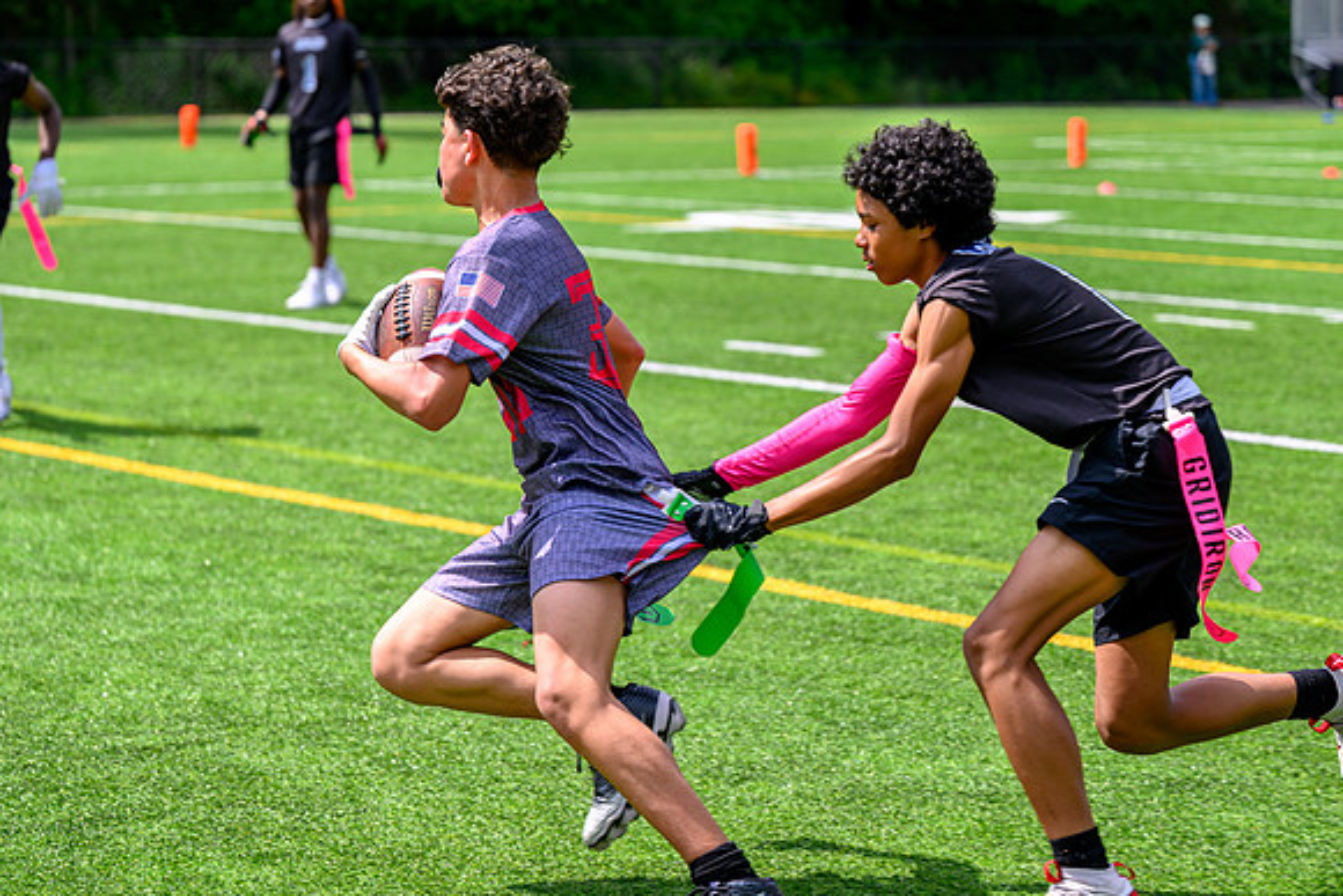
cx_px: 643
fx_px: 3638
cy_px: 343
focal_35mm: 97
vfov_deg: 14.0
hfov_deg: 20.9
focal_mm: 79
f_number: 2.8
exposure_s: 1/800
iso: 64
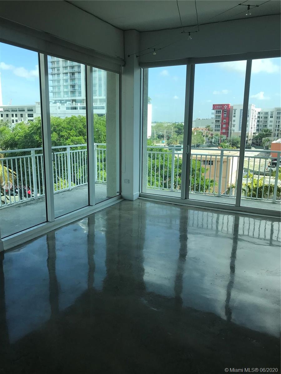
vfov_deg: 63.4
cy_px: 187
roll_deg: -1.4
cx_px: 140
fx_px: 303
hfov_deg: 49.7
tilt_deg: -11.3
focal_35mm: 28
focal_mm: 3.99
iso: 20
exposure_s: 1/840
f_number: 1.8
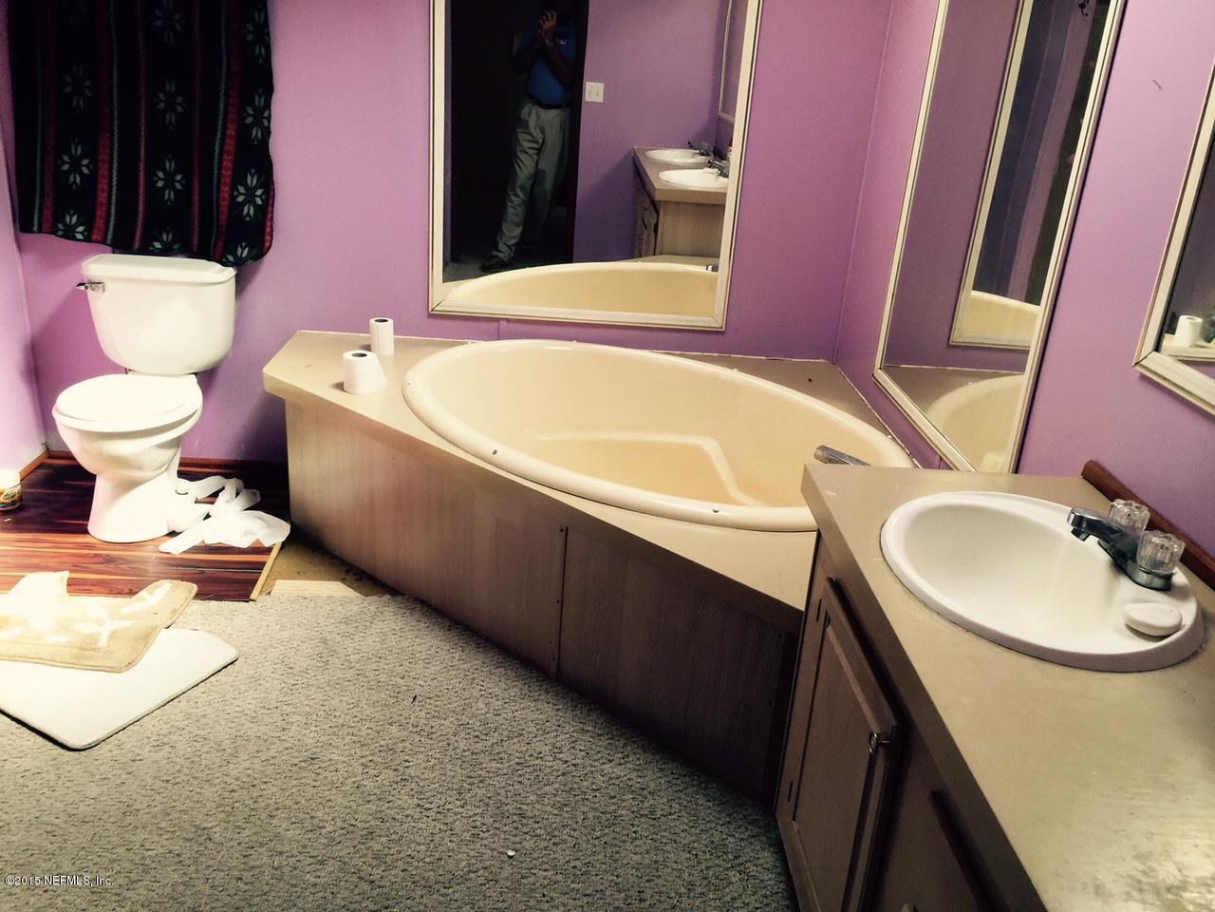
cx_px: 608
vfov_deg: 48.2
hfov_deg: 61.7
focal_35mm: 29
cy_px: 456
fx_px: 1018
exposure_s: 1/30
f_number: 2.2
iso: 32
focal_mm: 4.15
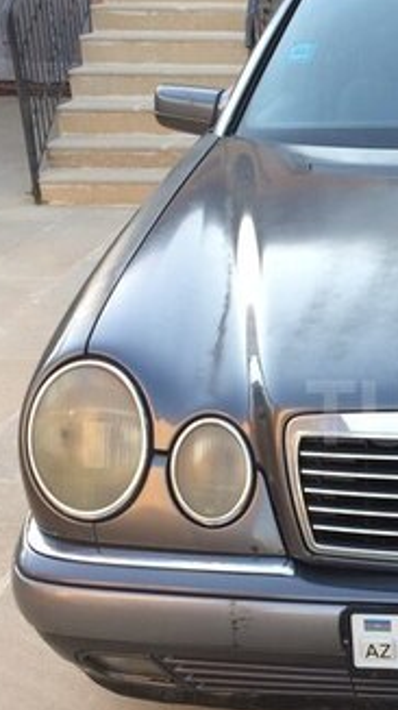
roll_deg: +0.0
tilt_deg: -20.8
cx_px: 528
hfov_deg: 17.5
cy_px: 413
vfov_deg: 32.8
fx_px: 1203
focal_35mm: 64
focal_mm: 4.15
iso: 32
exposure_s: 1/133
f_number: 2.2
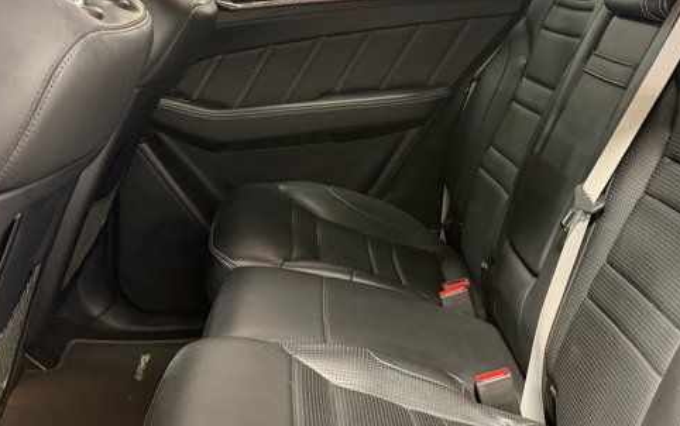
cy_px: 223
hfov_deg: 37.1
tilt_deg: -15.4
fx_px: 1001
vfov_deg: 24.0
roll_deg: -1.8
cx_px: 459
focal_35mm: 54
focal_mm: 6.76
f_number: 1.78
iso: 500
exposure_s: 1/60
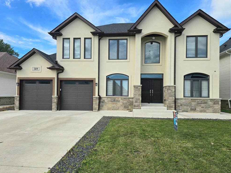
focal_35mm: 24
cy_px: 86
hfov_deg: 71.6
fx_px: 160
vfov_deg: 56.8
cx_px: 116
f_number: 1.7
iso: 12
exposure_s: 1/588
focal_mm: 6.3
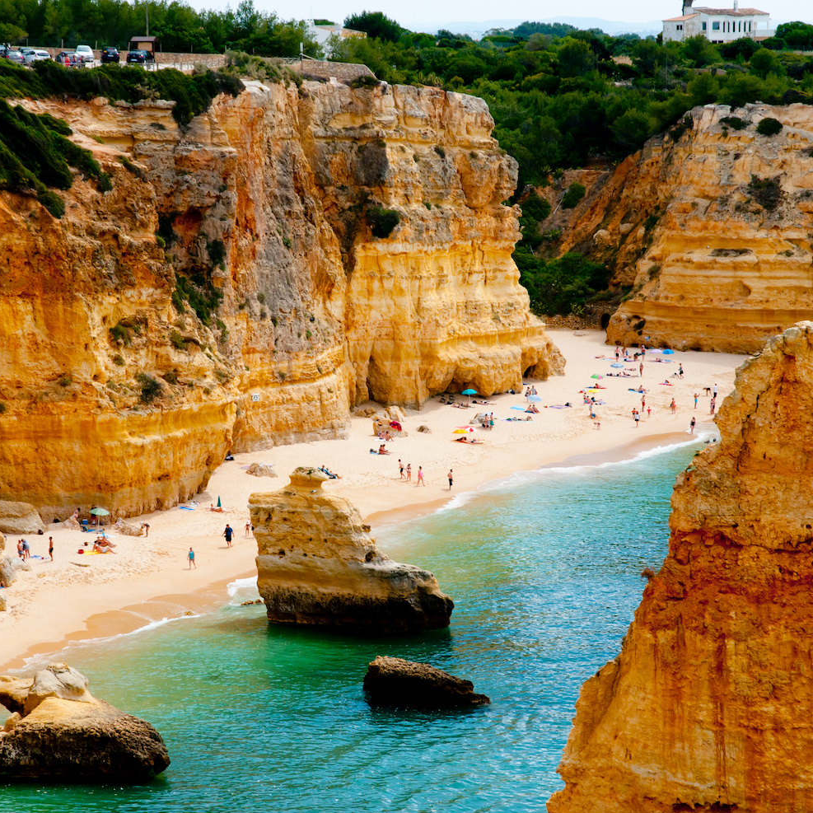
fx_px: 3189
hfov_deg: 14.5
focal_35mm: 120
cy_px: 409
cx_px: 330
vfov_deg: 14.5
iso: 200
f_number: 9
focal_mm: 62
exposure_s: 1/1250
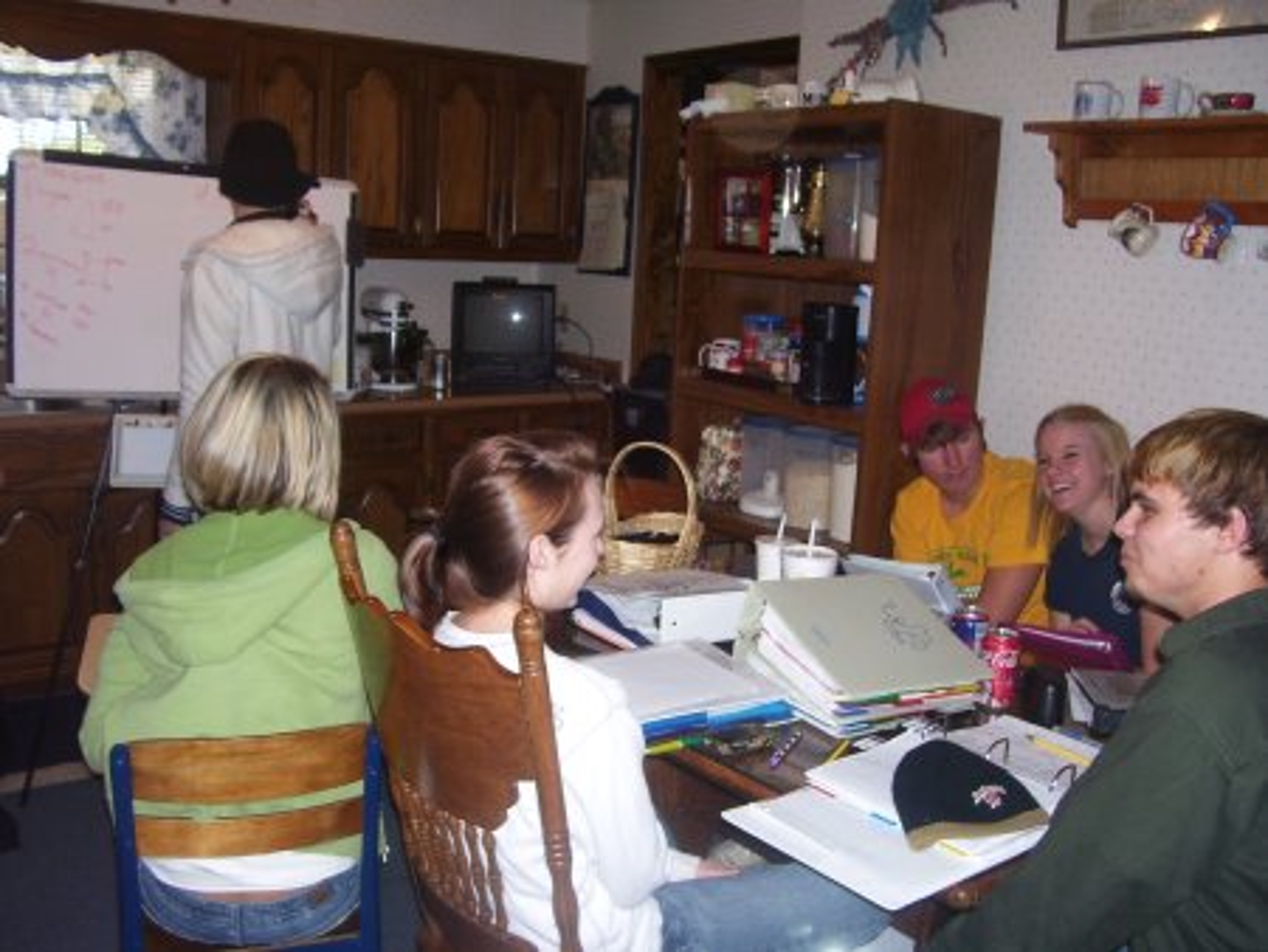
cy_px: 476
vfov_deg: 41.8
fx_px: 1246
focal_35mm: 34
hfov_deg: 53.9
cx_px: 634
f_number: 2.7
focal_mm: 5.6
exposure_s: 1/60
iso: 80
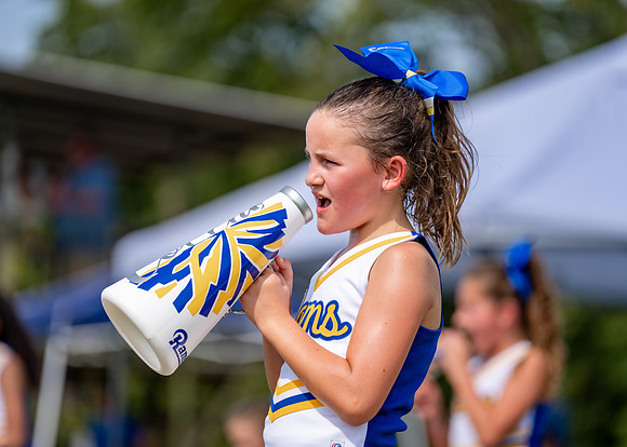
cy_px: 224
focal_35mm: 195
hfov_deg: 10.3
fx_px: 3469
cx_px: 337
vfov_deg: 7.4
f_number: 3.2
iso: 100
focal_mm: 185
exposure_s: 1/2000
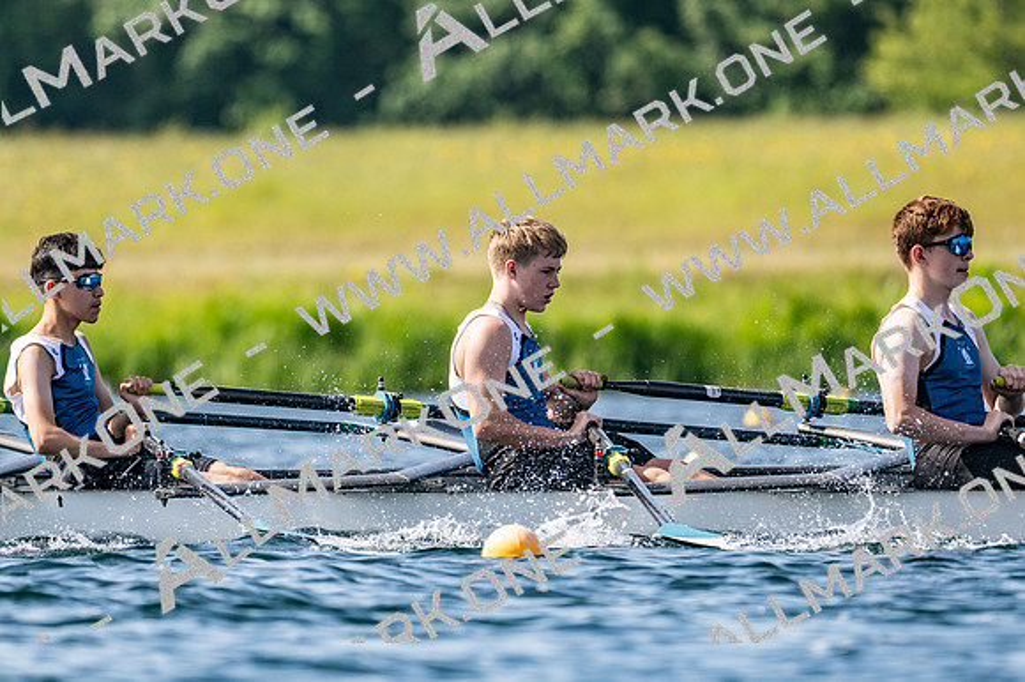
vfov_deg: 2.3
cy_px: 341
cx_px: 512
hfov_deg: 3.4
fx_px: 17073
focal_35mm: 600
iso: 250
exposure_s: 1/2500
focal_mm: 400
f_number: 4.5
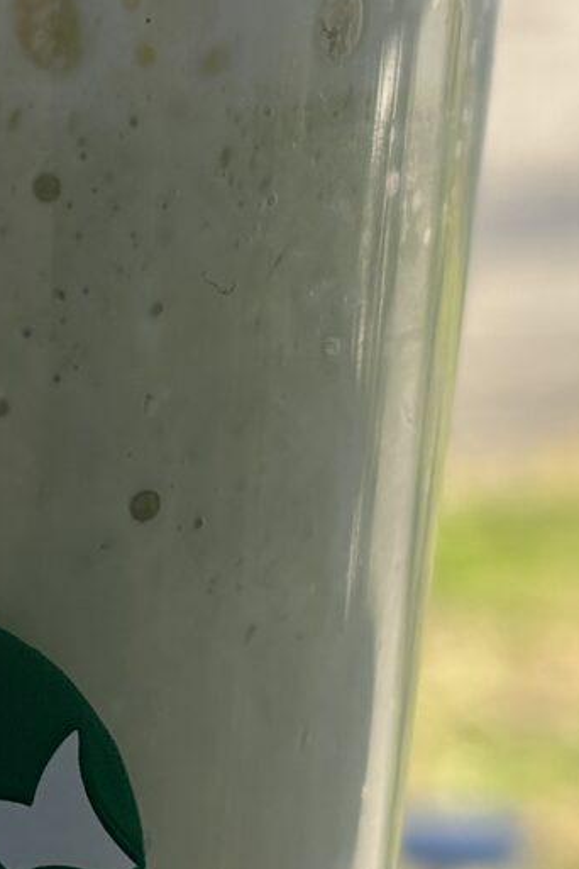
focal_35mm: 135
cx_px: -262
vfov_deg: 15.1
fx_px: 3257
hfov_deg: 9.9
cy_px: 637
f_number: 1.6
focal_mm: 5.96
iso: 50
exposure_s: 1/865
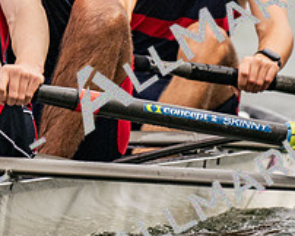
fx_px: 21175
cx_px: -48
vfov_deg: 0.6
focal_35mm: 2423
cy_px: -4
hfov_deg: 0.8
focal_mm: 600
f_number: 4
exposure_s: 1/2500
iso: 360
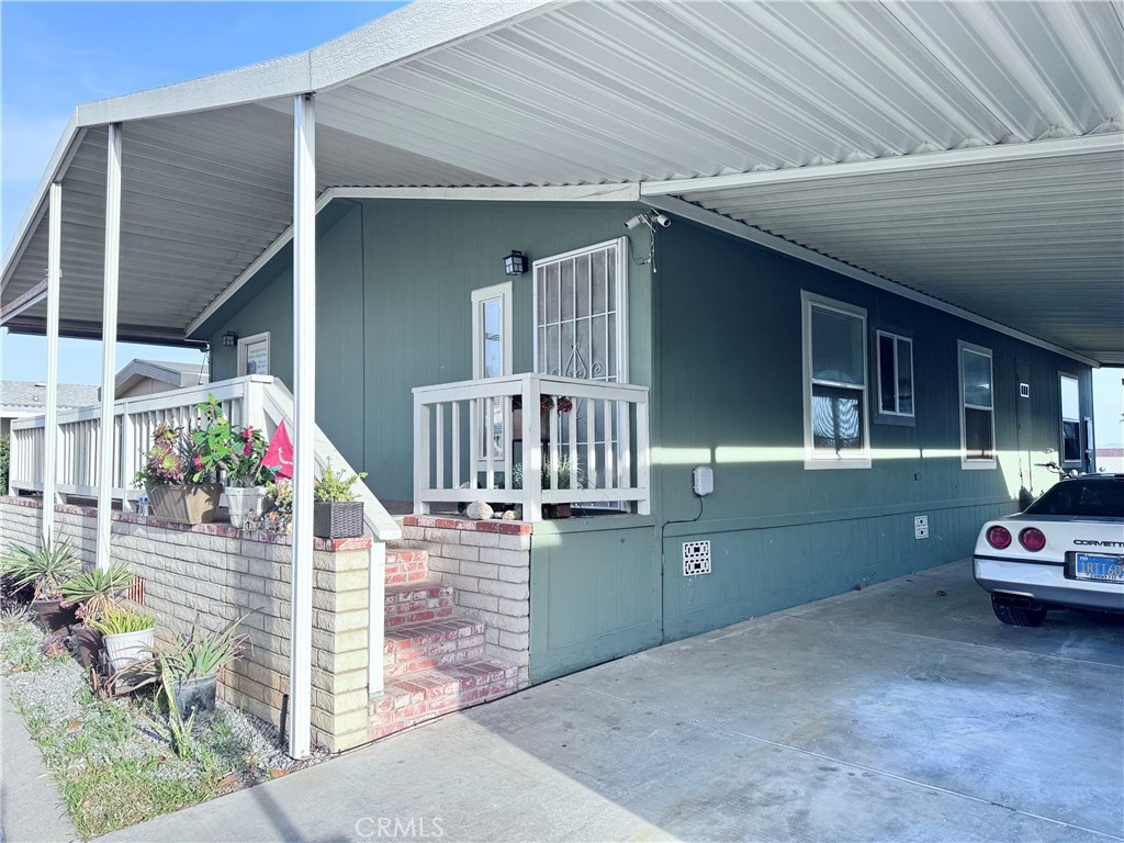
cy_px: 422
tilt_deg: +4.8
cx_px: 562
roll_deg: -0.5
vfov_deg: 56.8
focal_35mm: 24
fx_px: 779
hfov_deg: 71.6
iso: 80
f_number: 1.78
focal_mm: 6.76
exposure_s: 1/1285
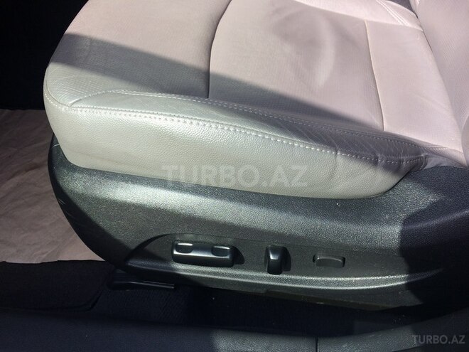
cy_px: 176
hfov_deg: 61.7
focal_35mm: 29
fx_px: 393
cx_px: 234
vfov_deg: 48.2
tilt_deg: -46.8
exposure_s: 1/383
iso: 32
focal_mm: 4.15
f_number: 2.2
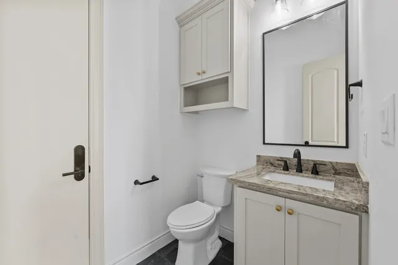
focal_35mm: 14
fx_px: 155
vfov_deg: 81.2
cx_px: 199
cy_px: 132
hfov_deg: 104.2
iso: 100
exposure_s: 1/1.25
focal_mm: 14
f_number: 8
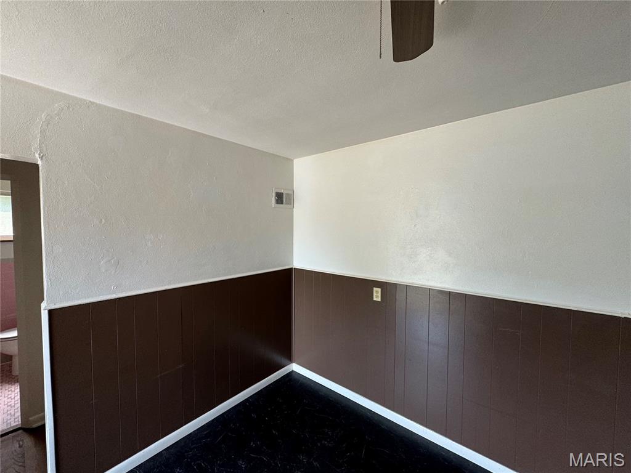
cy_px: 236
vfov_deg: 85.7
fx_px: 255
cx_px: 316
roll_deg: -0.3
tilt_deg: -3.6
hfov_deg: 102.1
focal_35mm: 14
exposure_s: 1/99
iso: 100
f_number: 2.2
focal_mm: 2.22
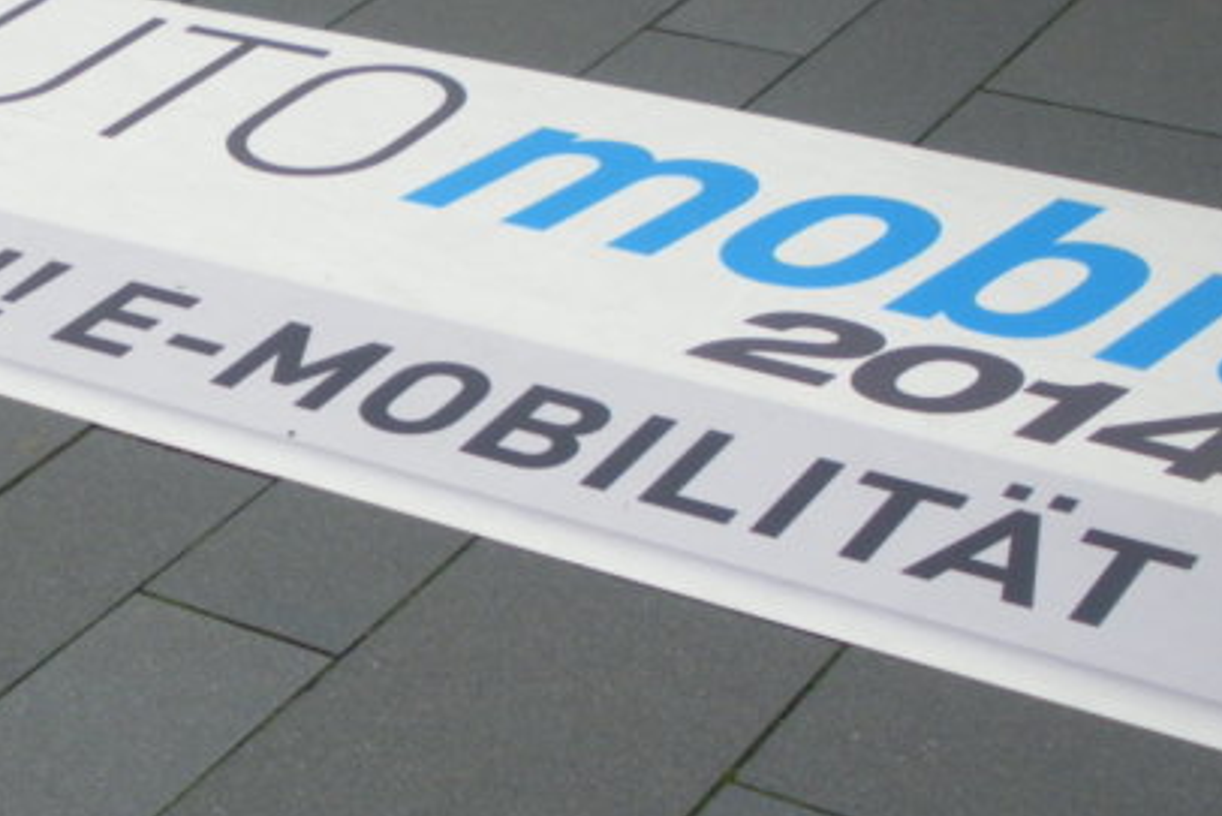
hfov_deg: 23.1
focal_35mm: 86
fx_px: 2920
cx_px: 140
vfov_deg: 15.9
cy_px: 304
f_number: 3.5
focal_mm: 6.3
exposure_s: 1/500
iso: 64
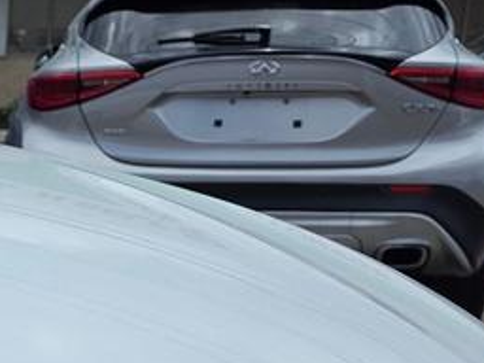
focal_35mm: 115
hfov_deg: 14.7
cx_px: -425
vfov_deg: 12.3
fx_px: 1608
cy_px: 537
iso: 80
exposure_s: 1/7626
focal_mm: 6.3
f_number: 1.7
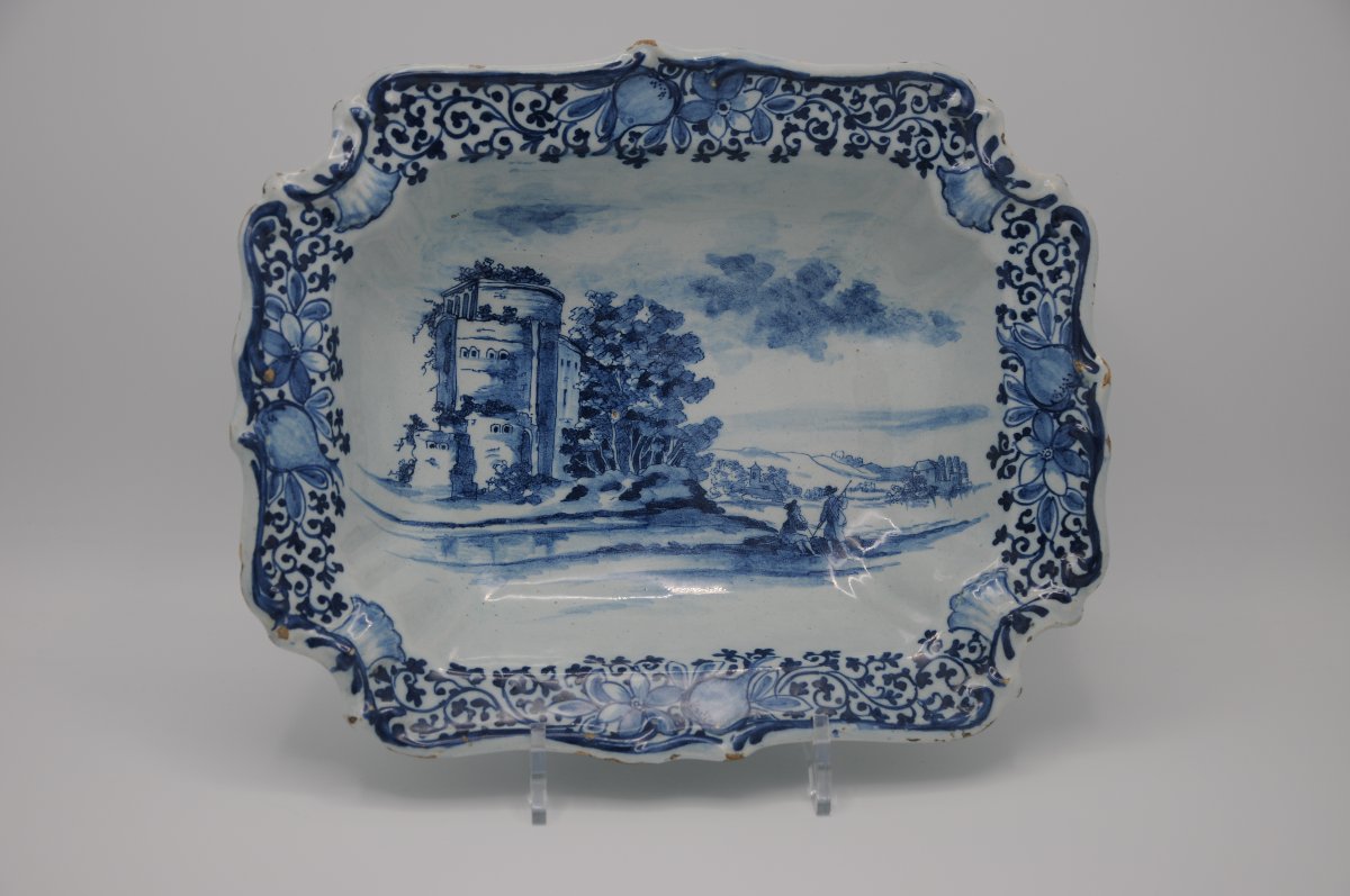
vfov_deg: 21.5
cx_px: 675
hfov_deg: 31.9
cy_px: 448
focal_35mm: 63
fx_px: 2360
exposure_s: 1/200
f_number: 4.8
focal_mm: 42
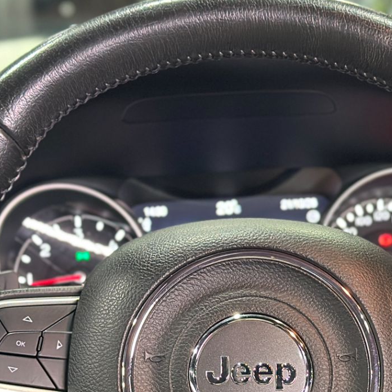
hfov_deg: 14.9
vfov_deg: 14.7
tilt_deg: -13.9
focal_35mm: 117
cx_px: 278
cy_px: 377
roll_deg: +2.2
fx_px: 1499
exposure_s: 1/31
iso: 400
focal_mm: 6.86
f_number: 1.78
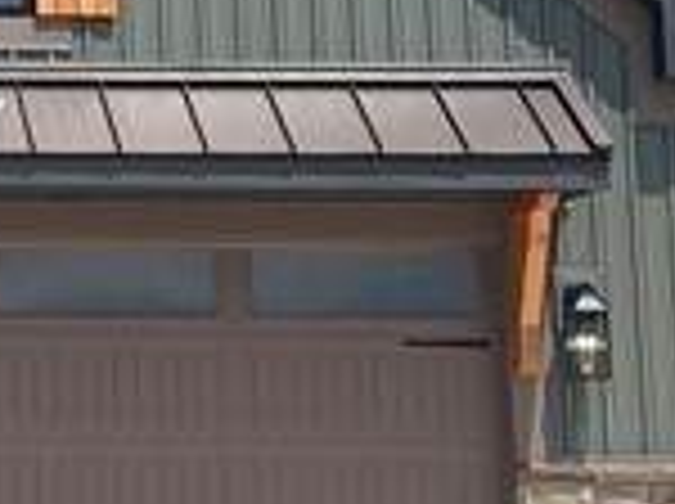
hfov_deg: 10.6
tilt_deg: +10.8
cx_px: -432
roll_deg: +0.3
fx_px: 3465
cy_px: 0
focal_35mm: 178
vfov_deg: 8.3
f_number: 1.6
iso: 32
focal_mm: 4.2
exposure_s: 1/4464
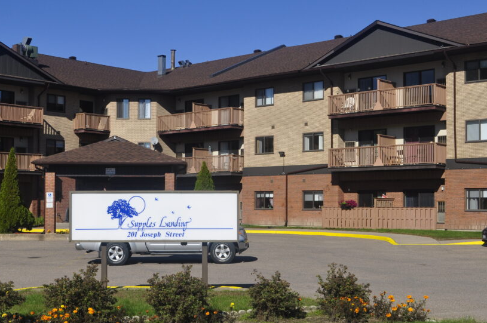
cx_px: 202
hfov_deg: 36.4
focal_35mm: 55
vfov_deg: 24.7
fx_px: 738
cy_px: 179
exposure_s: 1/500
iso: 200
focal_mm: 29
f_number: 11
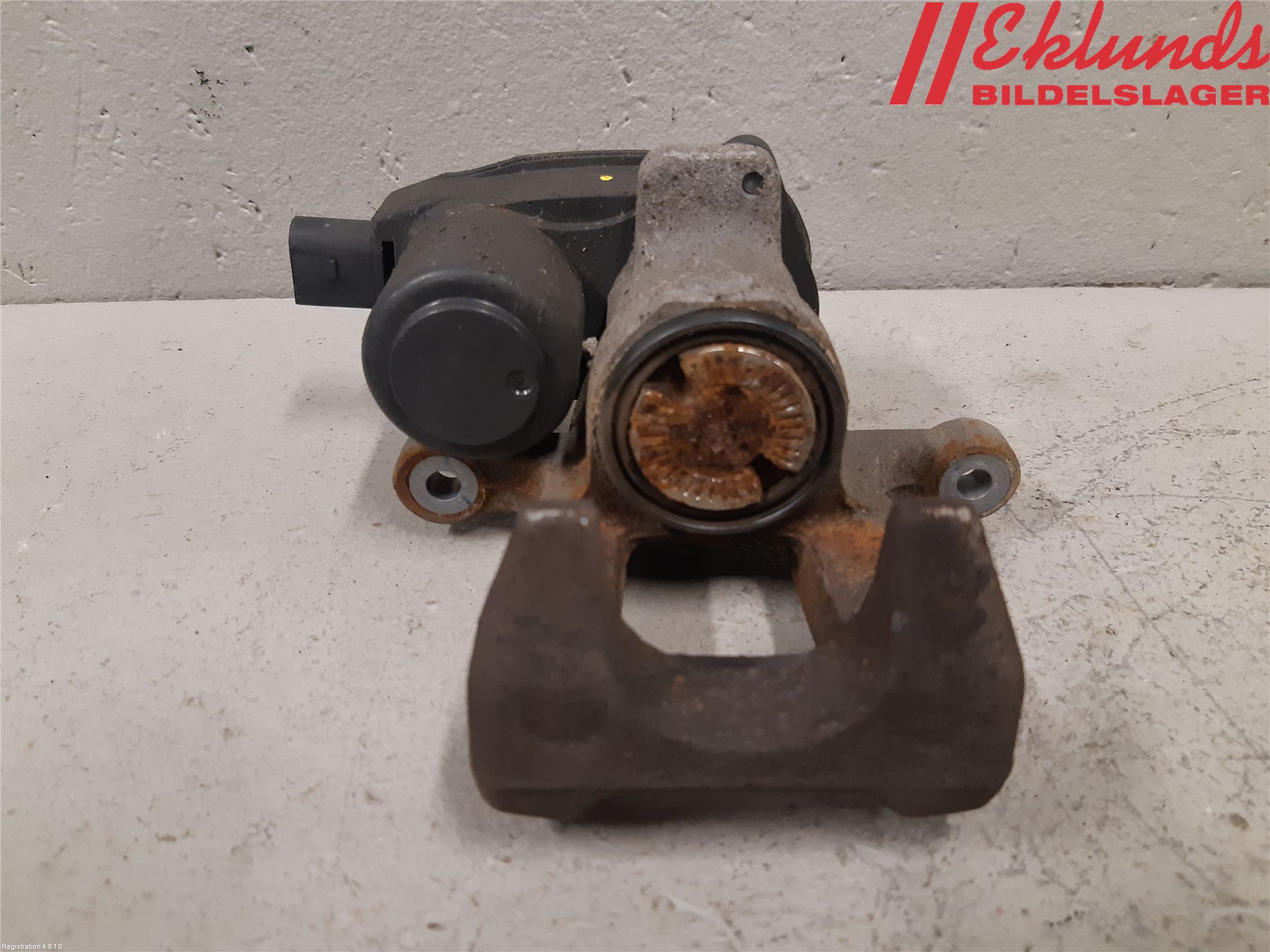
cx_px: 635
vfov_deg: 53.1
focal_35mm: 26
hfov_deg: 67.3
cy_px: 476
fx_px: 954
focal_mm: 3.93
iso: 160
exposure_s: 1/50
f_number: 1.7
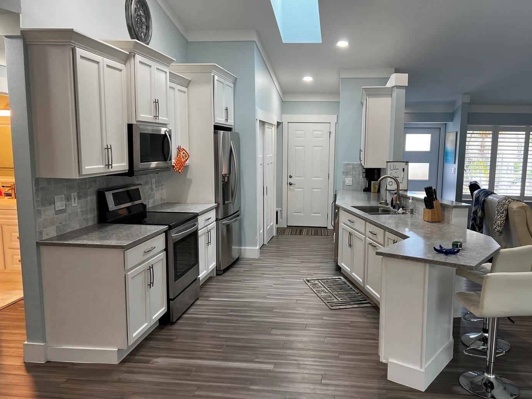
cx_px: 295
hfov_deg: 59.8
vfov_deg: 46.8
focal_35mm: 30
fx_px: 461
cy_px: 212
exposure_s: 1/60
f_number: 1.5
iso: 80
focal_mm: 5.7
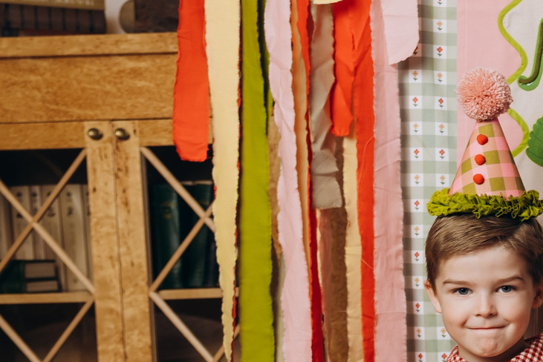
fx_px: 1479
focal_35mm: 98
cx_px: 819
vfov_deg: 13.8
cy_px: 336
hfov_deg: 18.4
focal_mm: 28
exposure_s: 1/100
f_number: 2.8
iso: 320
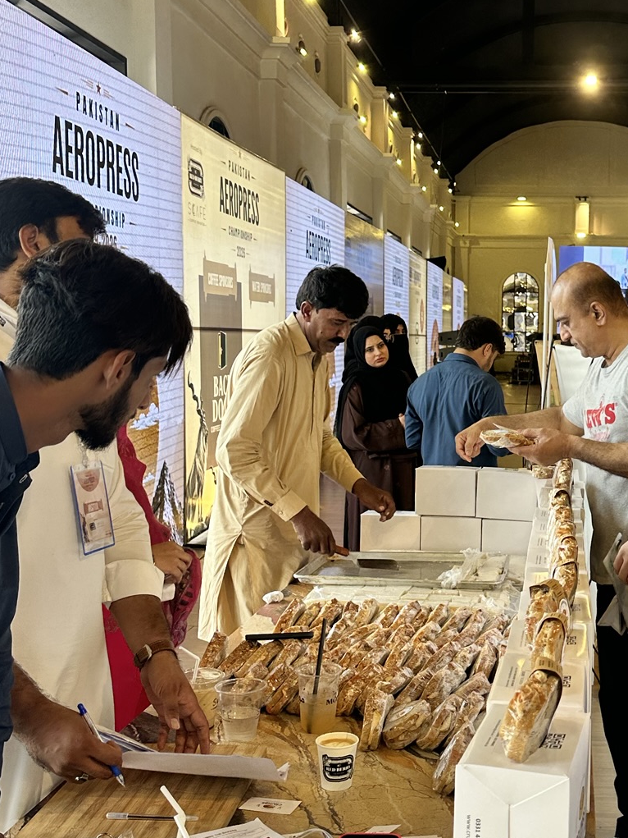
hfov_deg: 30.2
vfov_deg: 40.4
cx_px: 494
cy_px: 410
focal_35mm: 47
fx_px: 1137
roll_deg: -2.3
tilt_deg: -2.2
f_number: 1.78
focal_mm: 6.86
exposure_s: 1/158
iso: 80
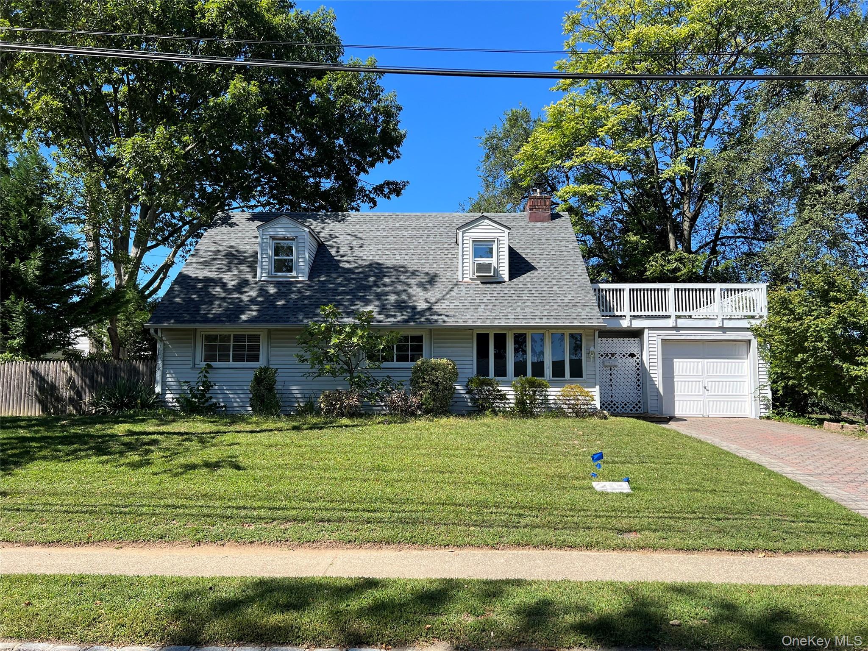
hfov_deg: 67.3
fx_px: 652
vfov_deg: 53.1
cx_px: 434
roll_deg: -0.6
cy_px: 326
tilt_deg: +4.9
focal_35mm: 26
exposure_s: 1/2083
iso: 50
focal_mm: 5.7
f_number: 1.5
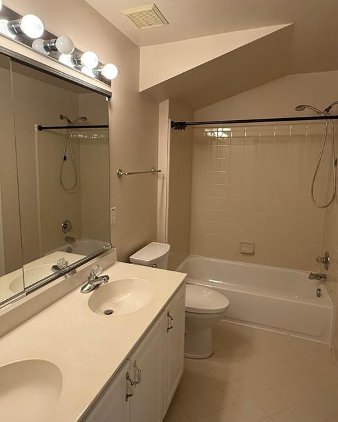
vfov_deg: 75.0
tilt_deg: -7.2
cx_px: 164
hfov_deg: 63.1
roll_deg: -0.7
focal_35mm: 22
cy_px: 198
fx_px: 275
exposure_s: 1/120
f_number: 2.2
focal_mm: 2.22
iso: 320
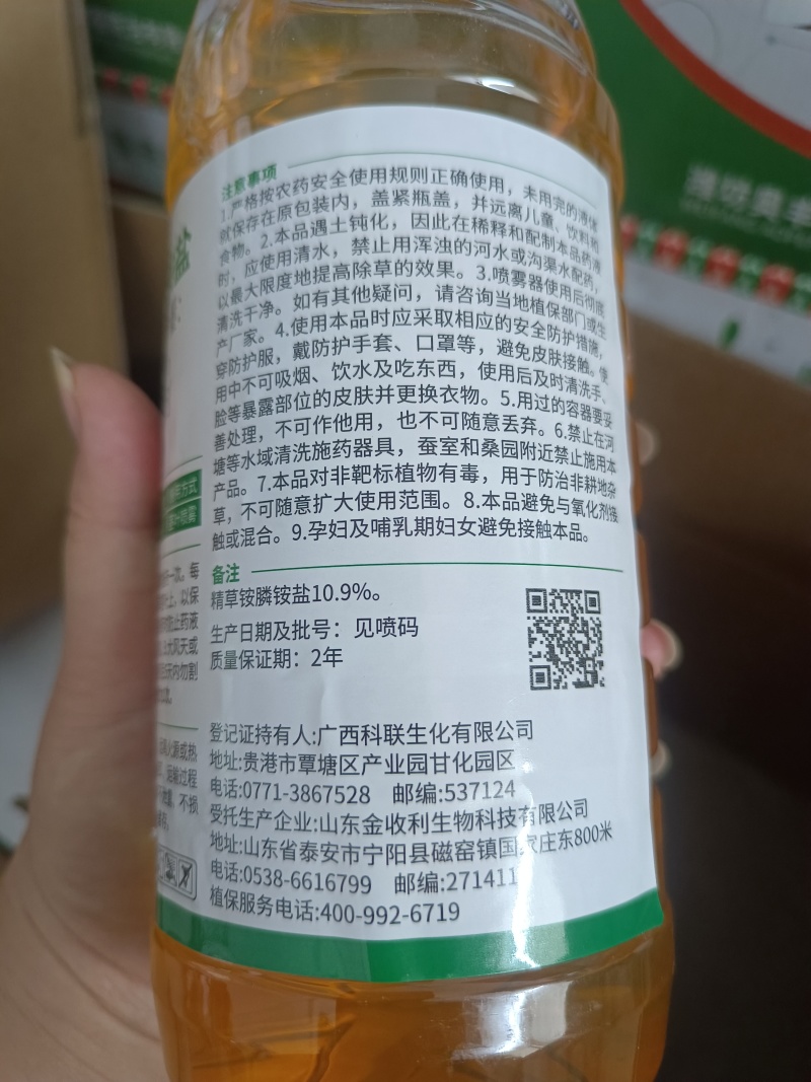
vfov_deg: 73.9
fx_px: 719
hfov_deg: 58.9
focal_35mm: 23
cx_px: 406
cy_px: 541
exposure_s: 1/50
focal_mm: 5.59
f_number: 1.88
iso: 2496
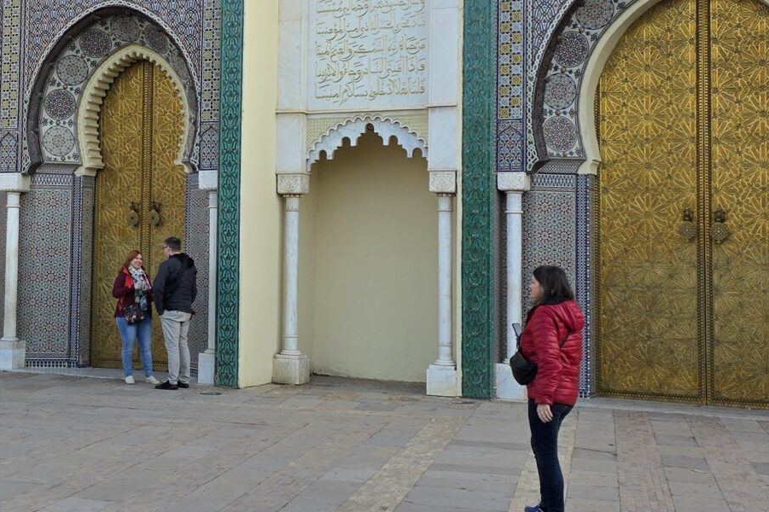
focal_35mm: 68
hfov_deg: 28.7
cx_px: 108
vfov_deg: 19.9
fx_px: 1452
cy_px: 171
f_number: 1.7
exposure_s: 1/359
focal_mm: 6.3
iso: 32
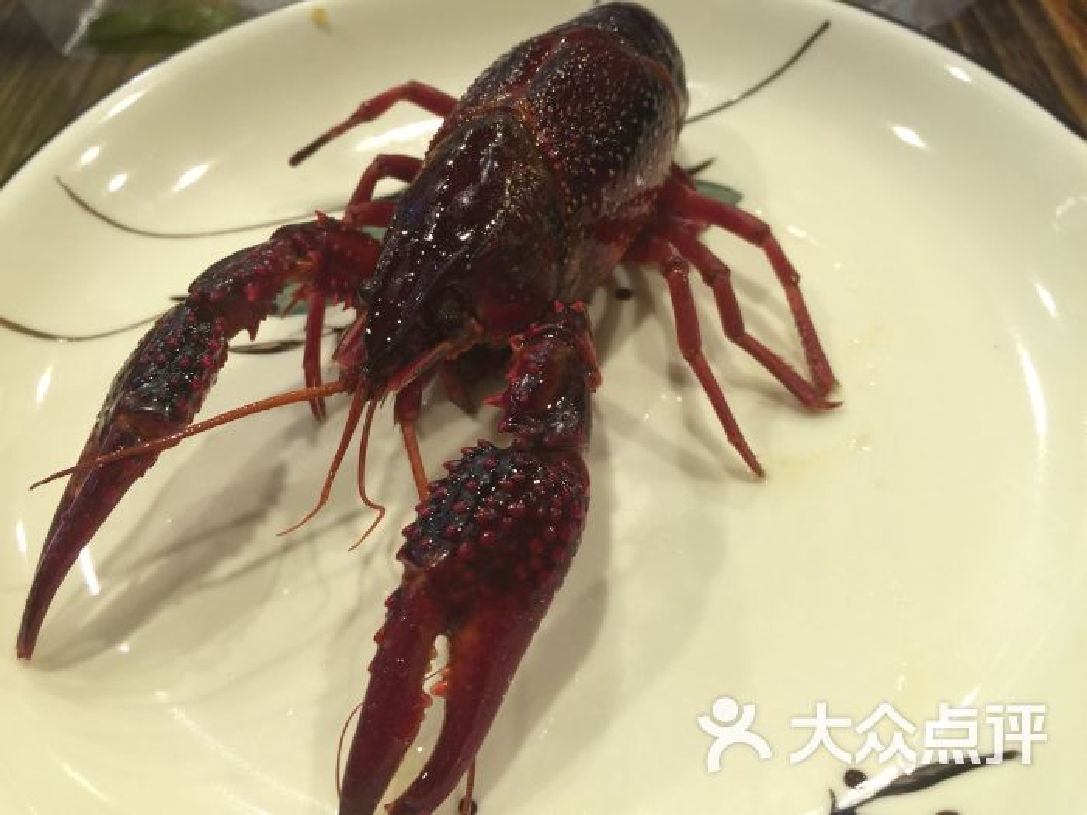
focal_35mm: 29
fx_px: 911
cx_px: 544
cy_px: 408
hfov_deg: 61.7
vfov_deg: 48.2
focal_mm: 4.15
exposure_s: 1/15
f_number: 2.2
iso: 64
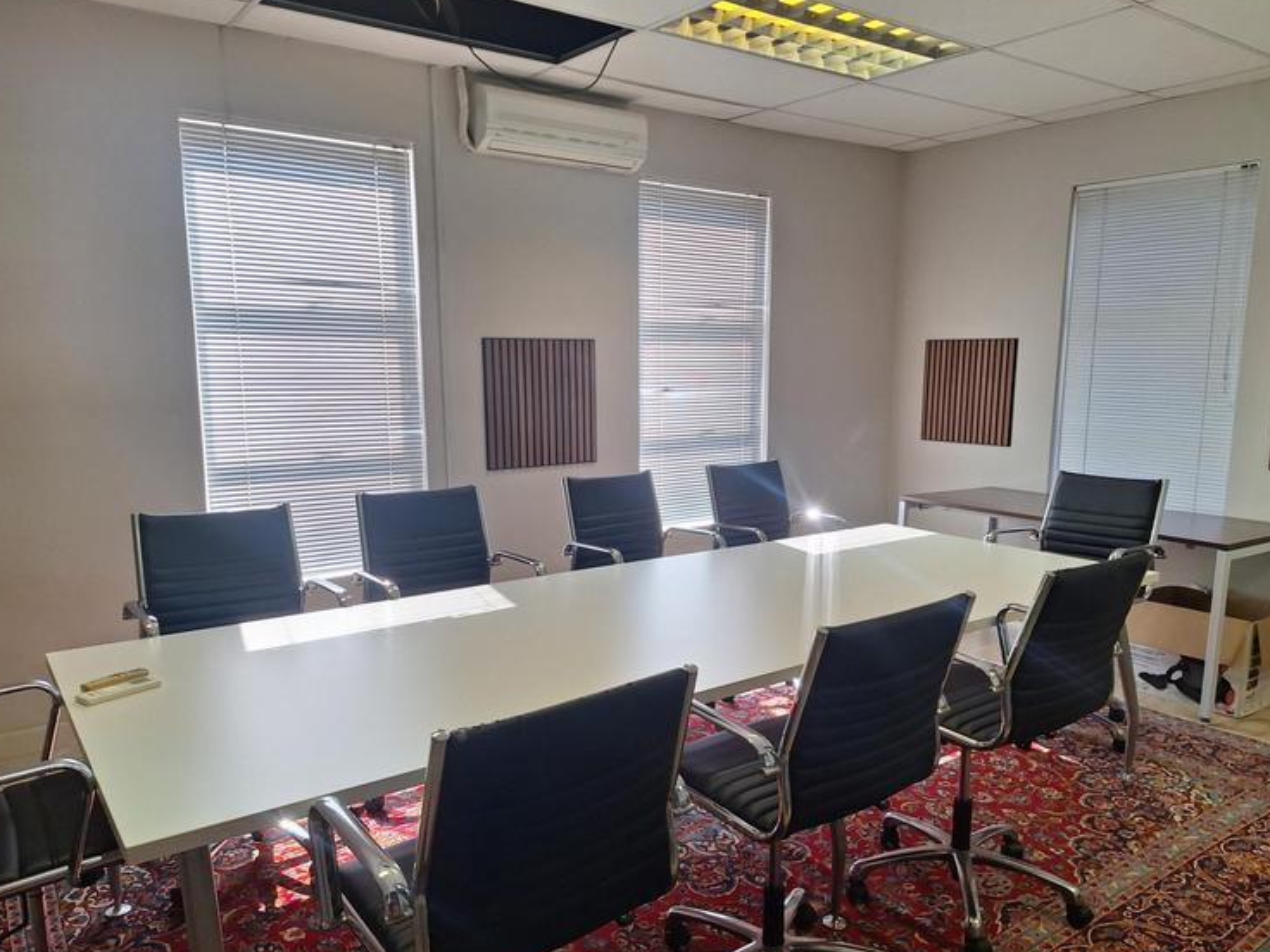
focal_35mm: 25
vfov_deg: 54.9
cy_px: 495
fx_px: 917
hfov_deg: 69.3
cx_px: 666
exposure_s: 1/164
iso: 40
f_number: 1.8
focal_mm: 5.54
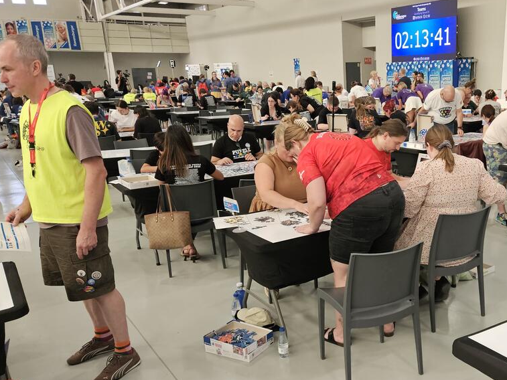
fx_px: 513
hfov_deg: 50.6
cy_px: 238
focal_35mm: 35
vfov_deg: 40.4
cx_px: 376
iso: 80
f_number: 1.8
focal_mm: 5.4
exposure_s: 1/100
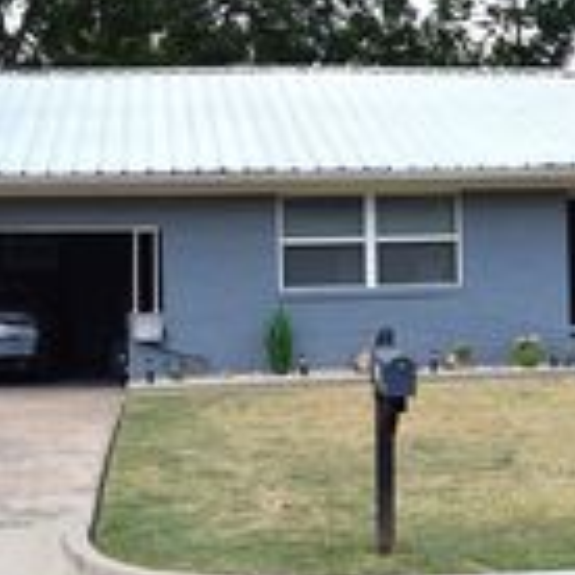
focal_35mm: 77
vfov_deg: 22.5
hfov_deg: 22.3
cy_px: 250
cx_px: 400
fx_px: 1447
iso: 100
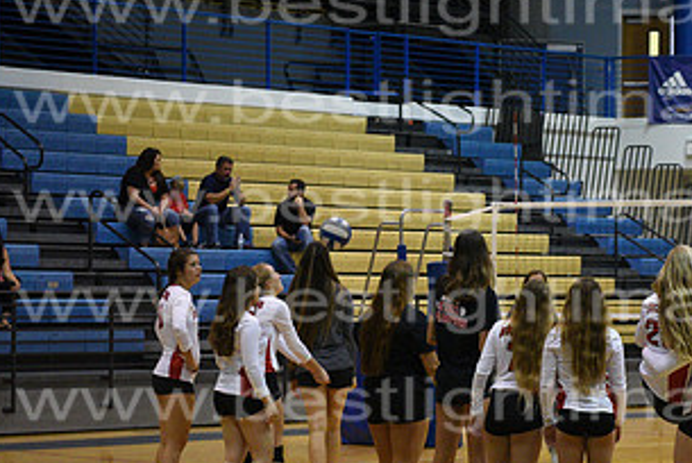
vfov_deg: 10.3
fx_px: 2559
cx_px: 535
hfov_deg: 15.3
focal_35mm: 133
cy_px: 355
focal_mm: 70
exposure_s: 1/640
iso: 8000
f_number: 3.2
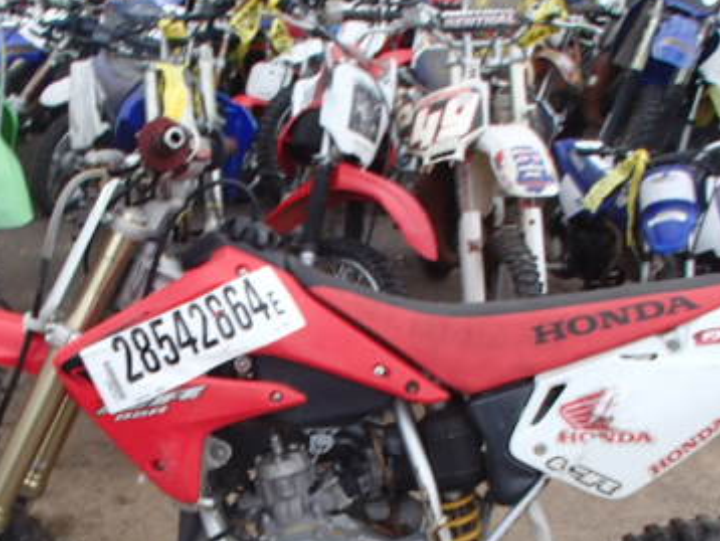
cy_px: 455
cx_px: 310
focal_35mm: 50
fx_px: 1041
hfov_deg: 38.1
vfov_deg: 28.3
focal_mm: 5
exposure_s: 1/60
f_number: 3.9
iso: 160
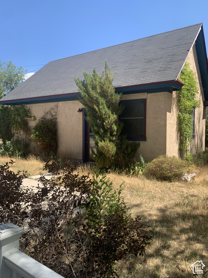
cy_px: 139
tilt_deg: -1.5
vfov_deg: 67.3
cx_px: 104
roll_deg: +0.4
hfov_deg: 53.1
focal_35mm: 26
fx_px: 208
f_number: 1.8
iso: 25
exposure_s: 1/981
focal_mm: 4.25
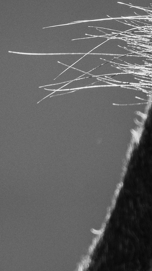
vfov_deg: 0.8
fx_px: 20297
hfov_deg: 0.4
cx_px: 331
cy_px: 85
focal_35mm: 2833
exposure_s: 1/500
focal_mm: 400
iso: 640
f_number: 6.3
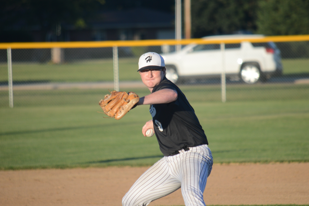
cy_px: 103
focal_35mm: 450
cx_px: 154
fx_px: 3859
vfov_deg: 3.0
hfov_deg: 4.6
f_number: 5.6
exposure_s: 1/800
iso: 400
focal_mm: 300
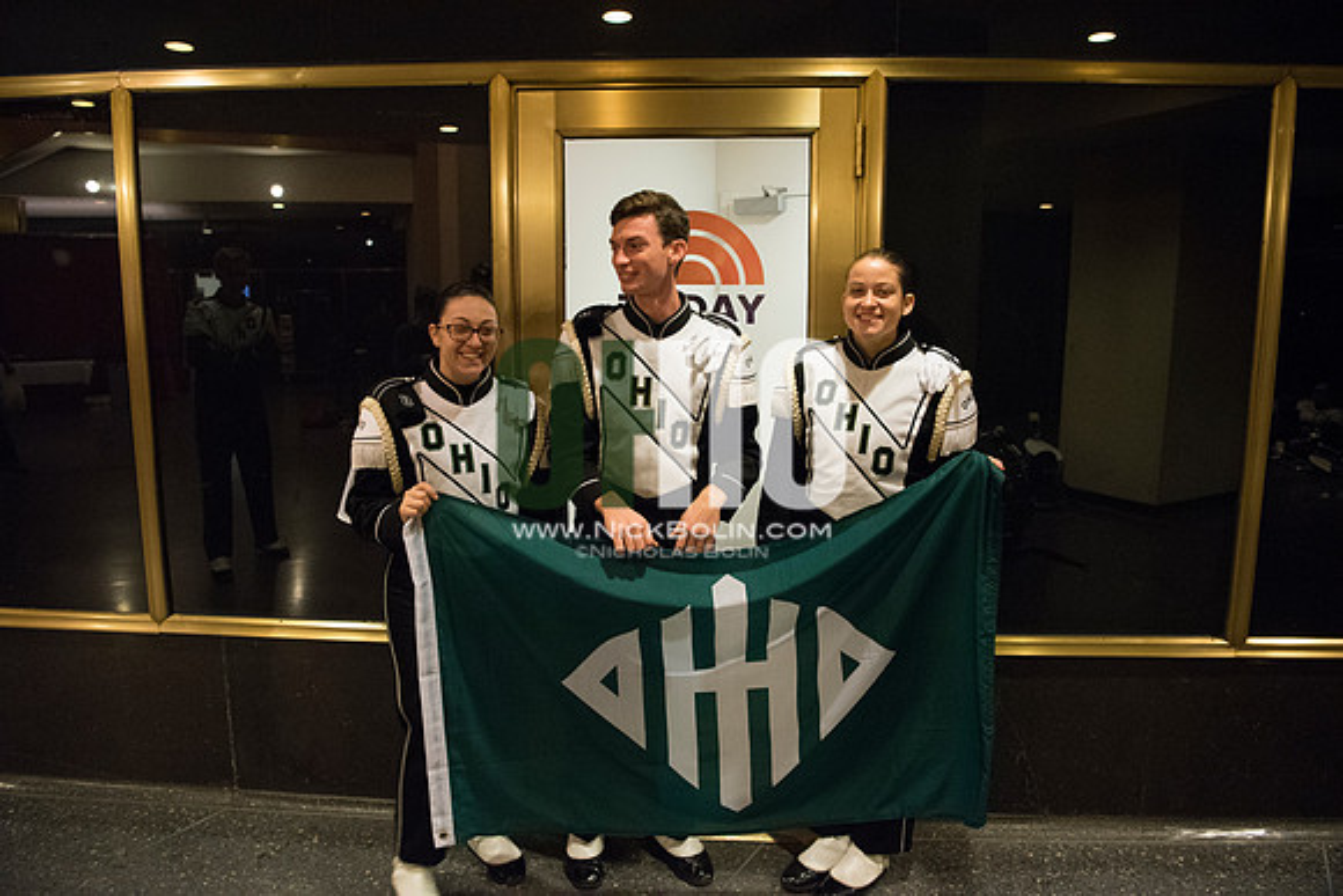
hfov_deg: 73.7
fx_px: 896
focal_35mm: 24
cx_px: 672
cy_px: 448
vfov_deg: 53.2
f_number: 3.5
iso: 10000
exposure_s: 1/80
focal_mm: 24
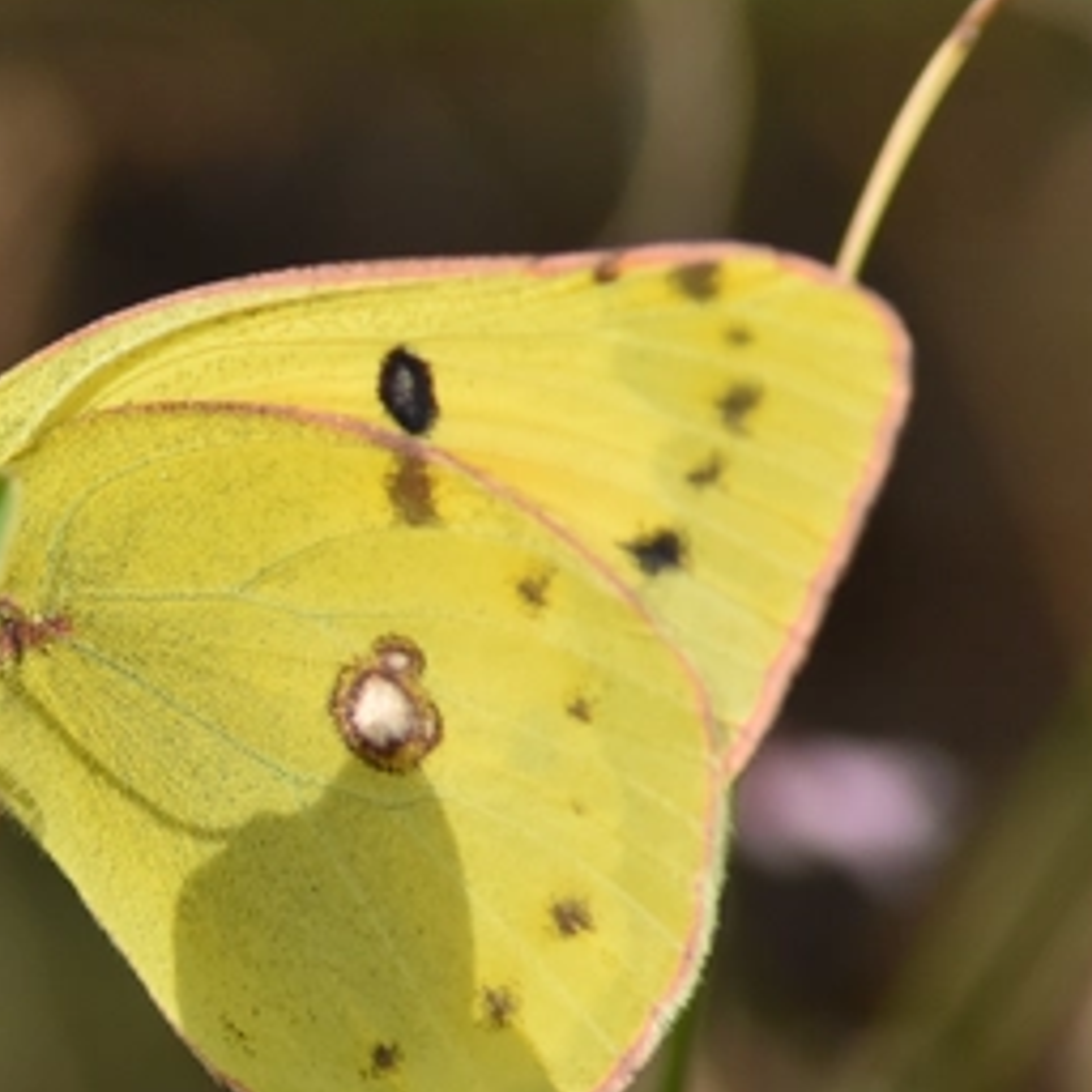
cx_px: -175
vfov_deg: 1.8
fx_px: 34120
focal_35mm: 956
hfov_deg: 1.8
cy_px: 606
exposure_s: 1/1000
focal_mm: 300
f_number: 16
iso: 1000
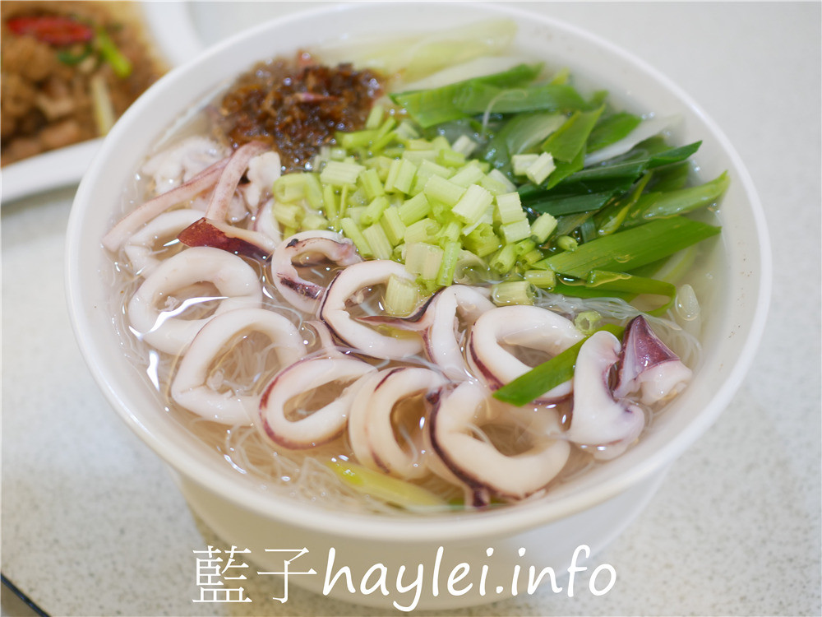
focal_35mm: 30
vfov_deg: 46.8
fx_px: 712
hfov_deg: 60.0
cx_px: 411
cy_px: 308
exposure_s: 1/60
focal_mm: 15
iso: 320
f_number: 1.7
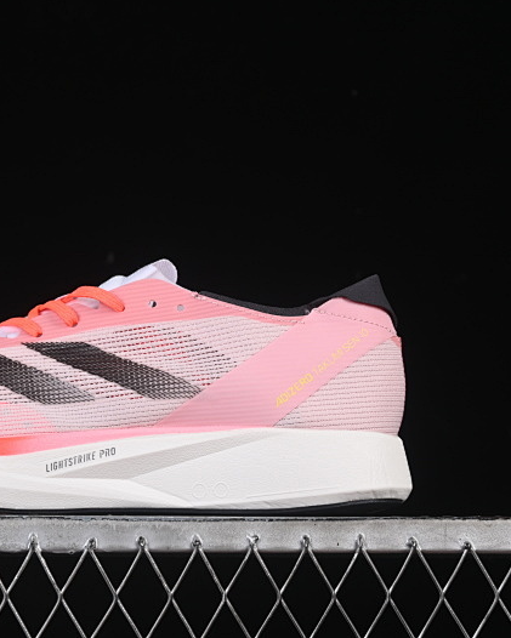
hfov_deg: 14.3
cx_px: 104
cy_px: 316
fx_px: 2022
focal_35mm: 107
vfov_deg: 17.9
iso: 160
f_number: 8
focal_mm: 50
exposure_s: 1/100
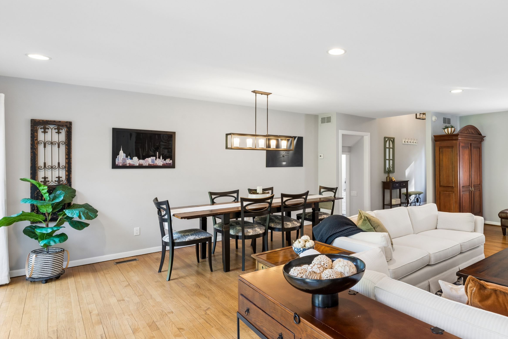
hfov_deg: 77.1
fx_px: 307
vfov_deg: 57.6
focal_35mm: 22
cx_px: 330
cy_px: 158
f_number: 13
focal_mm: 16.6
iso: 400
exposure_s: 1/5
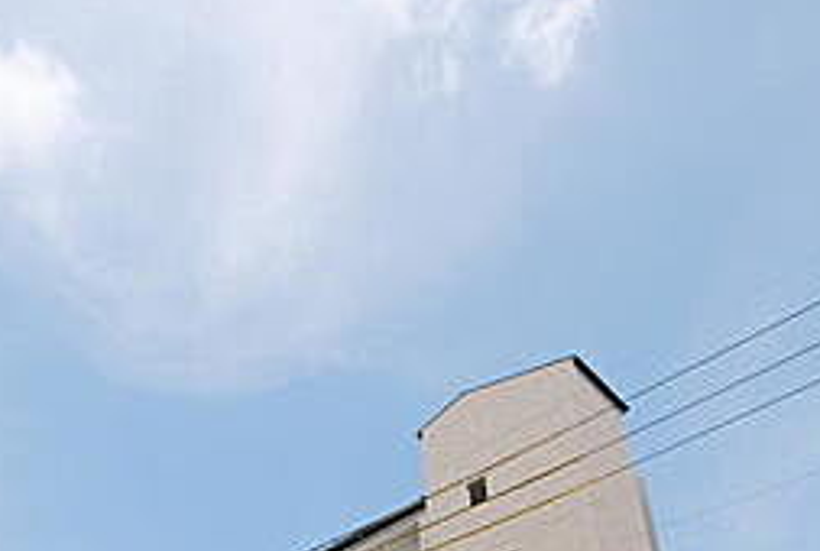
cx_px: 288
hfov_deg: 49.9
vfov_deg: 31.8
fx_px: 868
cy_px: 580
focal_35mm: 38
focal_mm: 10
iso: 100
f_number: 8
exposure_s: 1/250
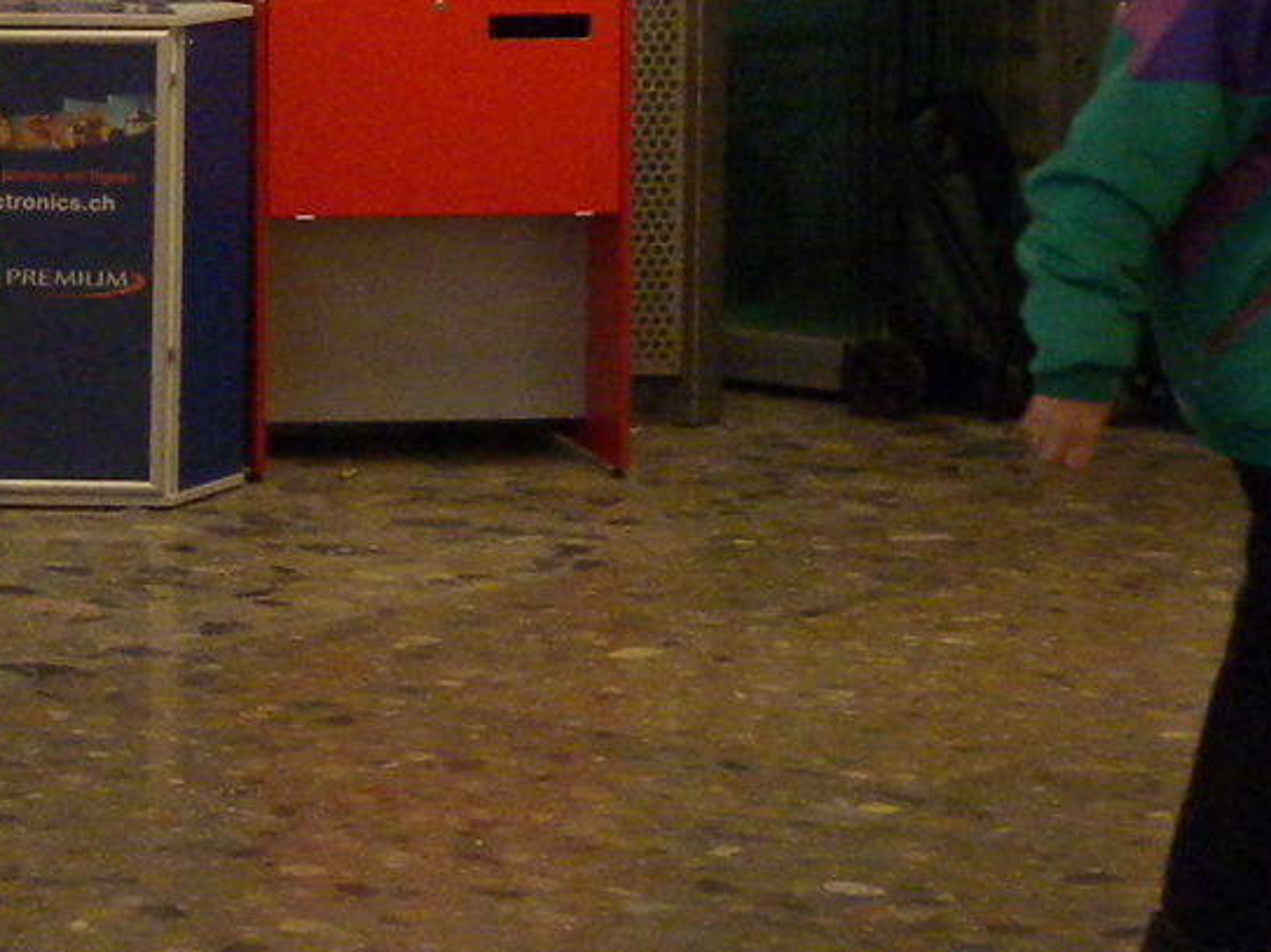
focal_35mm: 132
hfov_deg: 13.1
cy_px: -173
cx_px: -1224
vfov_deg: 11.0
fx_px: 4846
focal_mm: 6
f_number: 2.7
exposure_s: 1/65
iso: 353
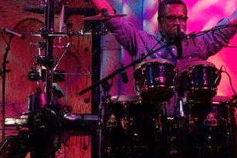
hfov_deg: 10.6
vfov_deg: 7.1
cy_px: 20
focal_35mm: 194
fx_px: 1278
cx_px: 191
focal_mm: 37.1
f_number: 4.9
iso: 1600
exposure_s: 1/100
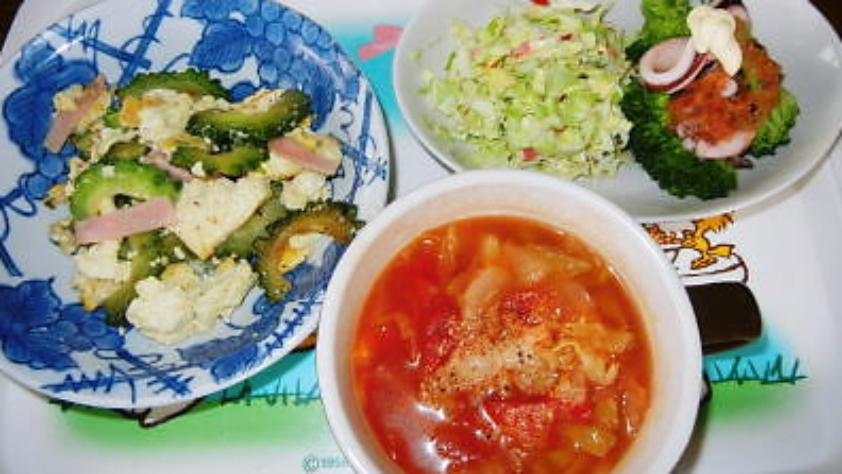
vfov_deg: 35.5
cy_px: 183
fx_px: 737
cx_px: 421
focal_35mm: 33
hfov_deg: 59.5
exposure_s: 1/30
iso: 200
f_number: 3.5
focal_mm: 5.4
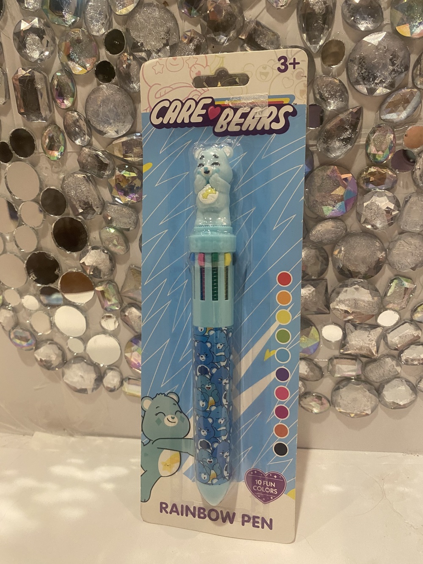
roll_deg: +1.3
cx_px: 212
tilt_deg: -21.2
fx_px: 424
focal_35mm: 26
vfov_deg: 67.3
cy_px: 282
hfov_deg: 53.1
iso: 320
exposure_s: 1/60
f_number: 1.8
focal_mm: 4.25
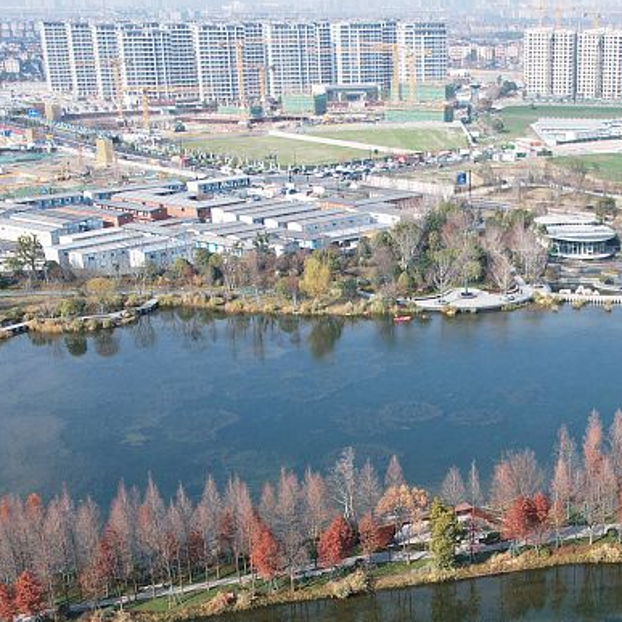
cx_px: 522
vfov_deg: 28.2
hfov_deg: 28.7
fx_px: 1179
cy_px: 583
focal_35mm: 58
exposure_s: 1/1000
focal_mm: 8.38
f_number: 2.8
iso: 100
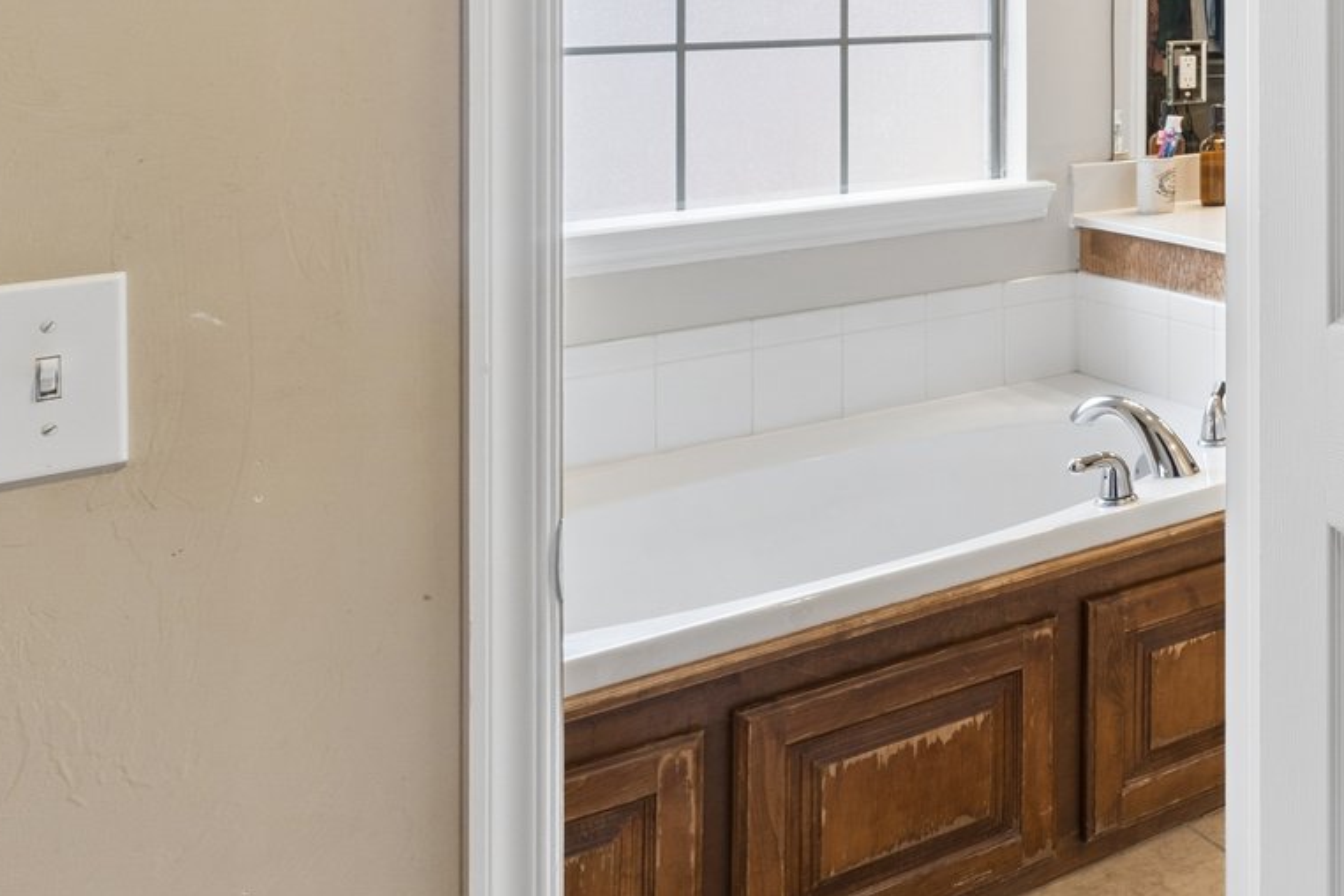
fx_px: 1701
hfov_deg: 33.7
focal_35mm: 46
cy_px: -56
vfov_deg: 27.4
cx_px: 1667
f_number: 8
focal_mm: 11.3
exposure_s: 1/6
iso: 250
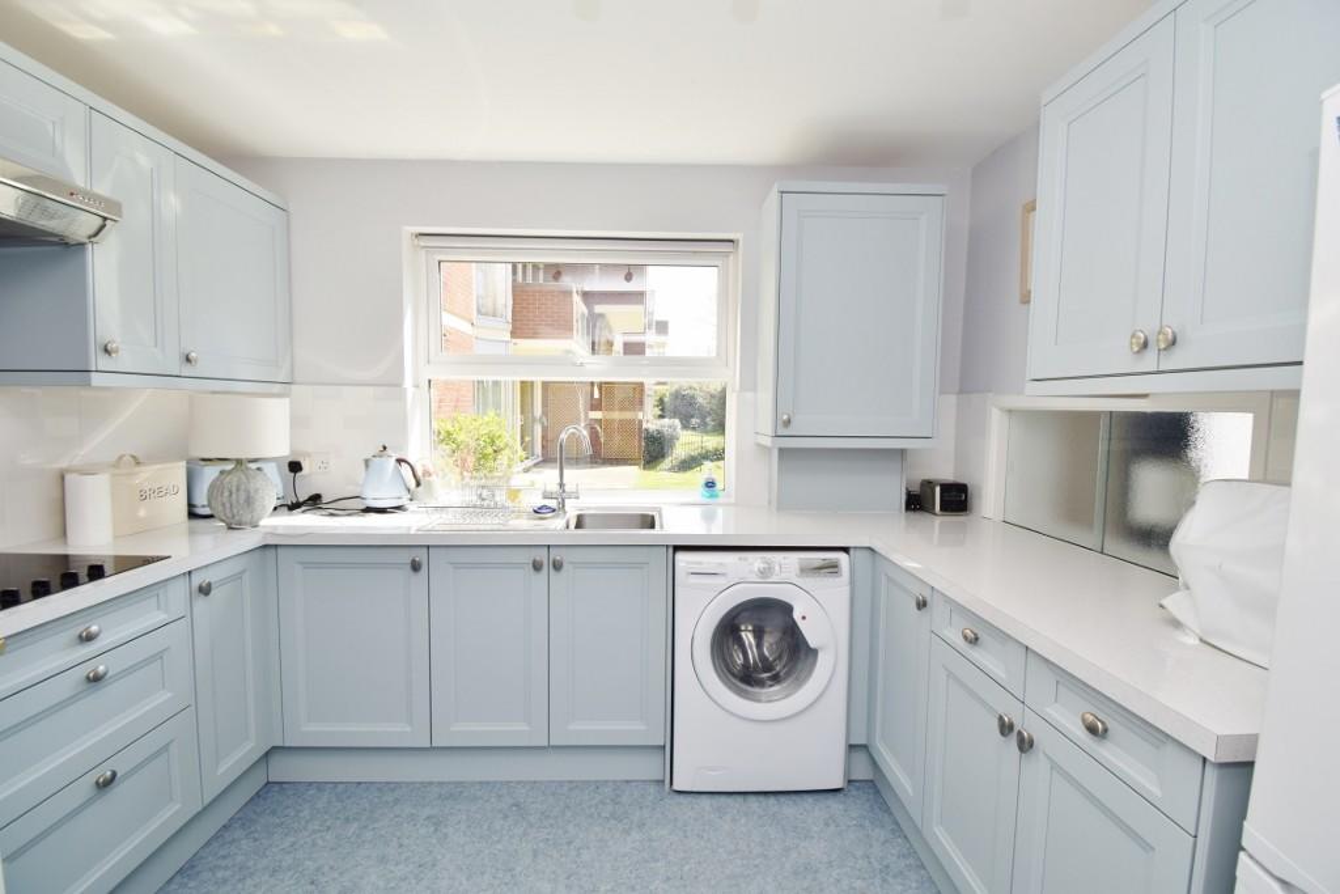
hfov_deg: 100.4
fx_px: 558
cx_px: 670
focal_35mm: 15
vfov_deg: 77.3
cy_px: 447
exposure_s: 1/125
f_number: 5.6
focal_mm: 10
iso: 160
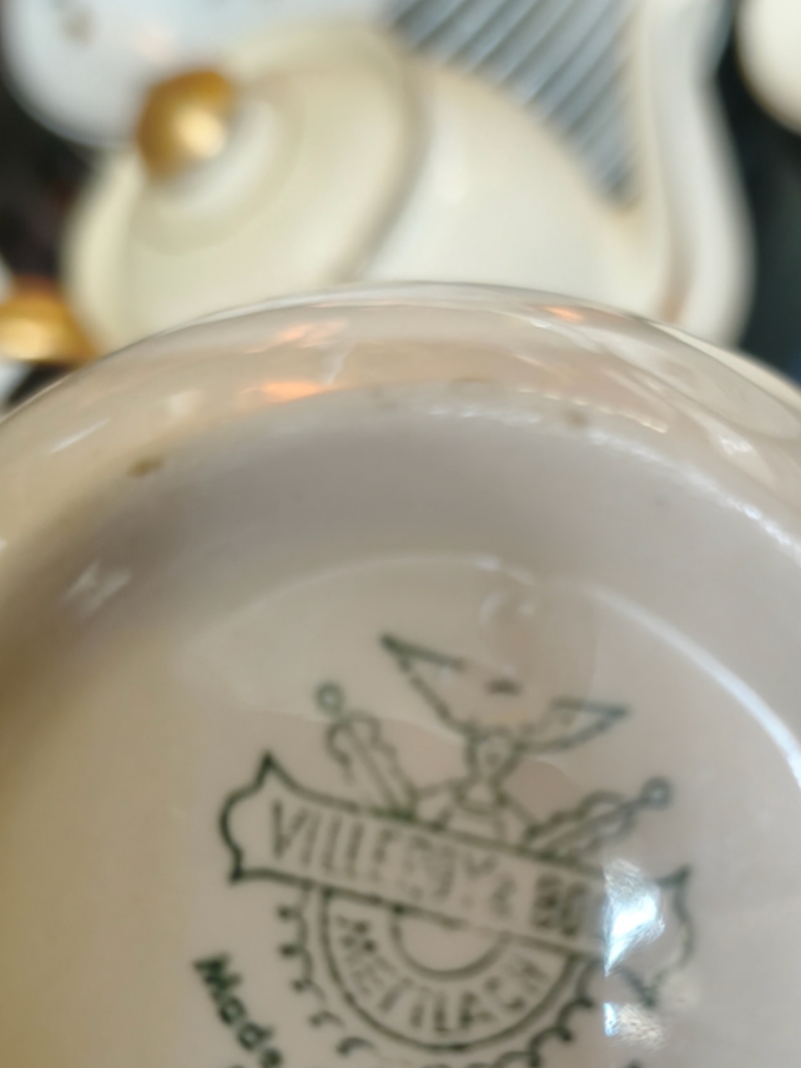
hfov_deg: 31.0
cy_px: 759
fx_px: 1419
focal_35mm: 46
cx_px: 596
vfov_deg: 40.4
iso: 800
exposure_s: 1/33.3
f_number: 1.7
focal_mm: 5.35
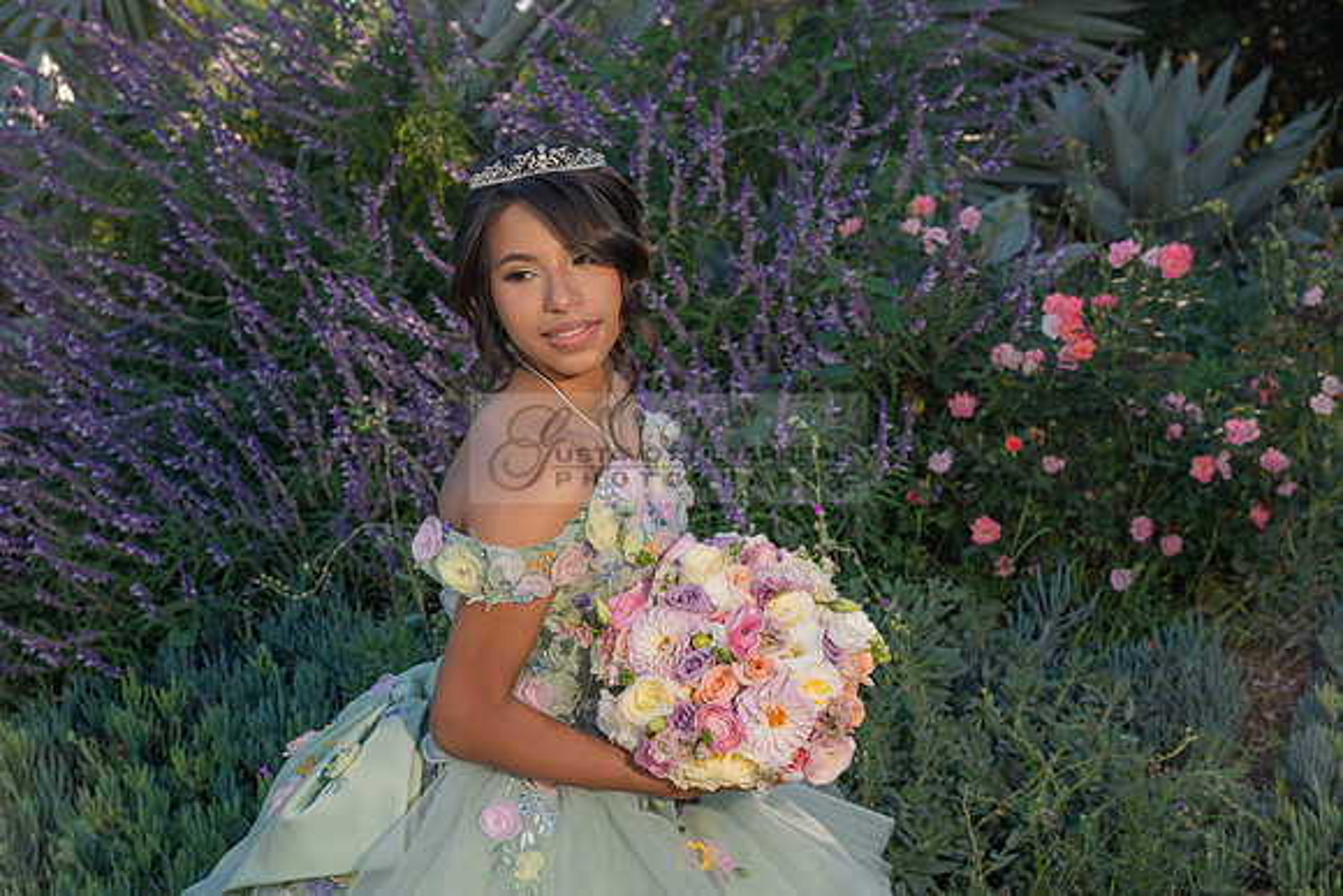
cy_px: 448
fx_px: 2127
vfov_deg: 23.8
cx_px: 672
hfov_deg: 35.0
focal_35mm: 57
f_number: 7.1
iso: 200
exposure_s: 1/200
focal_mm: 57
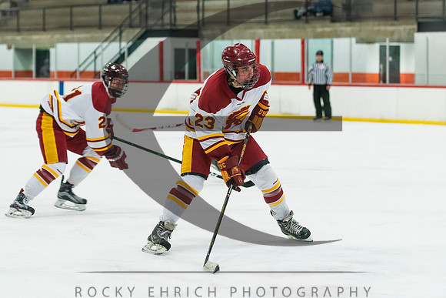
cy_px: 126
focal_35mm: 112
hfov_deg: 18.2
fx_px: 1392
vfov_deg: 12.2
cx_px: 216
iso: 3200
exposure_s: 1/500
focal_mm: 82
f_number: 2.8
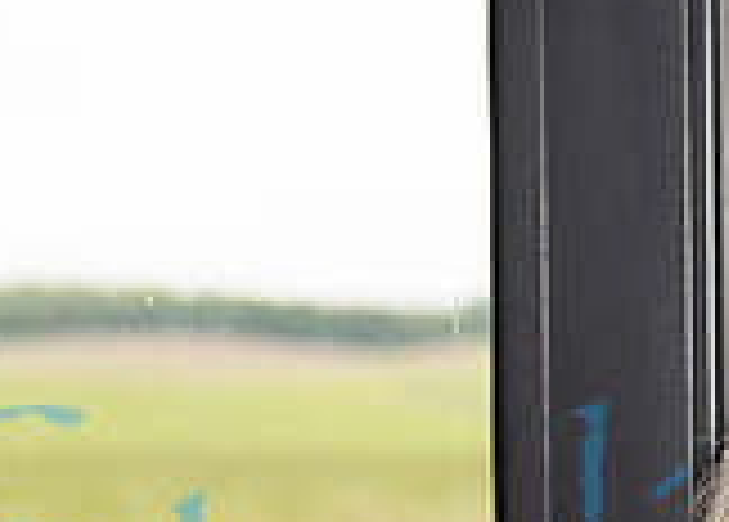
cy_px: 1047
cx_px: -376
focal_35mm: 293
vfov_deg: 4.8
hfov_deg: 6.8
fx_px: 6071
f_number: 4
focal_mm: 60
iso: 100
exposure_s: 1/200
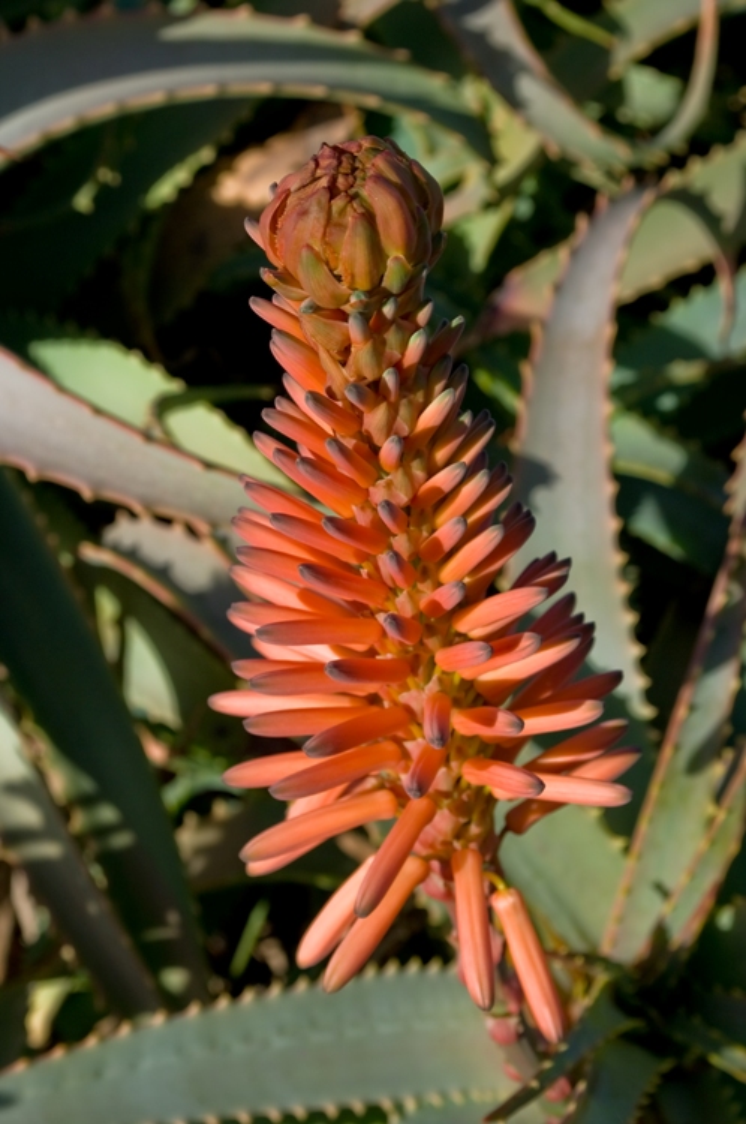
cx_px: 373
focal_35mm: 80
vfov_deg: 25.5
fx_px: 2478
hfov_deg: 17.1
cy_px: 562
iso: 200
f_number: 9.5
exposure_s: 1/250
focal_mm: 53
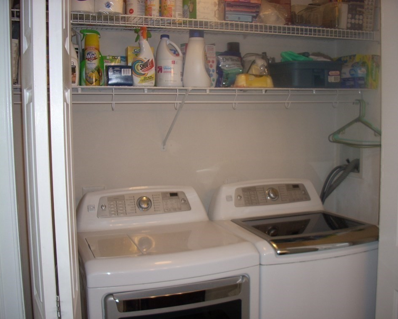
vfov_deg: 38.2
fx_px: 460
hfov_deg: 46.8
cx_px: 209
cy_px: 158
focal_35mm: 39
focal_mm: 6.2
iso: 64
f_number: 2.8
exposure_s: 1/30
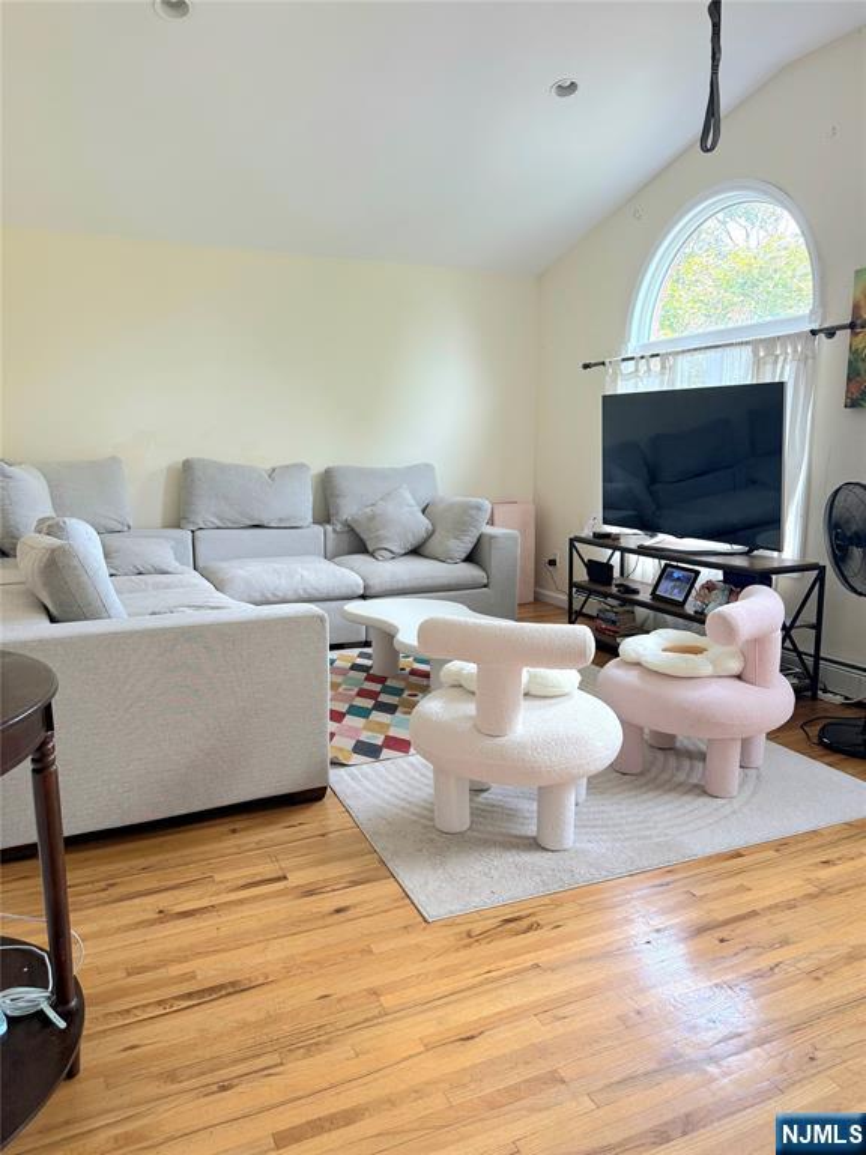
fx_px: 801
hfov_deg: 56.8
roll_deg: -0.7
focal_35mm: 24
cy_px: 578
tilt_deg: -8.7
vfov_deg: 71.6
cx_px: 433
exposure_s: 1/139
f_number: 1.78
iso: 125
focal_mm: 6.76
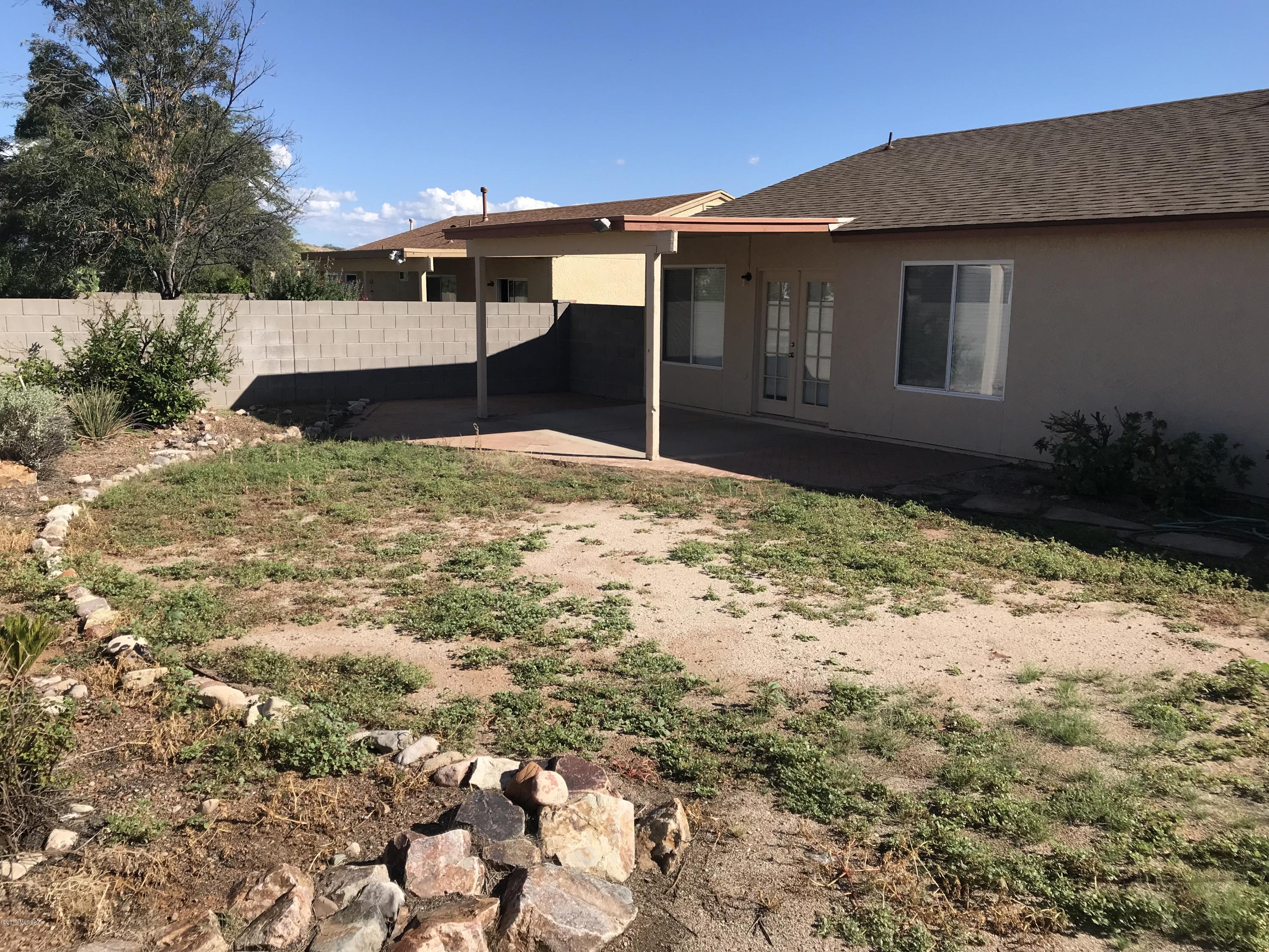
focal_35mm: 28
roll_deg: -0.8
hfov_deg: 63.4
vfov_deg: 49.7
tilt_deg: -9.0
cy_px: 476
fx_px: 1026
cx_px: 634
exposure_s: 1/2457
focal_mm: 3.99
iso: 20
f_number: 1.8
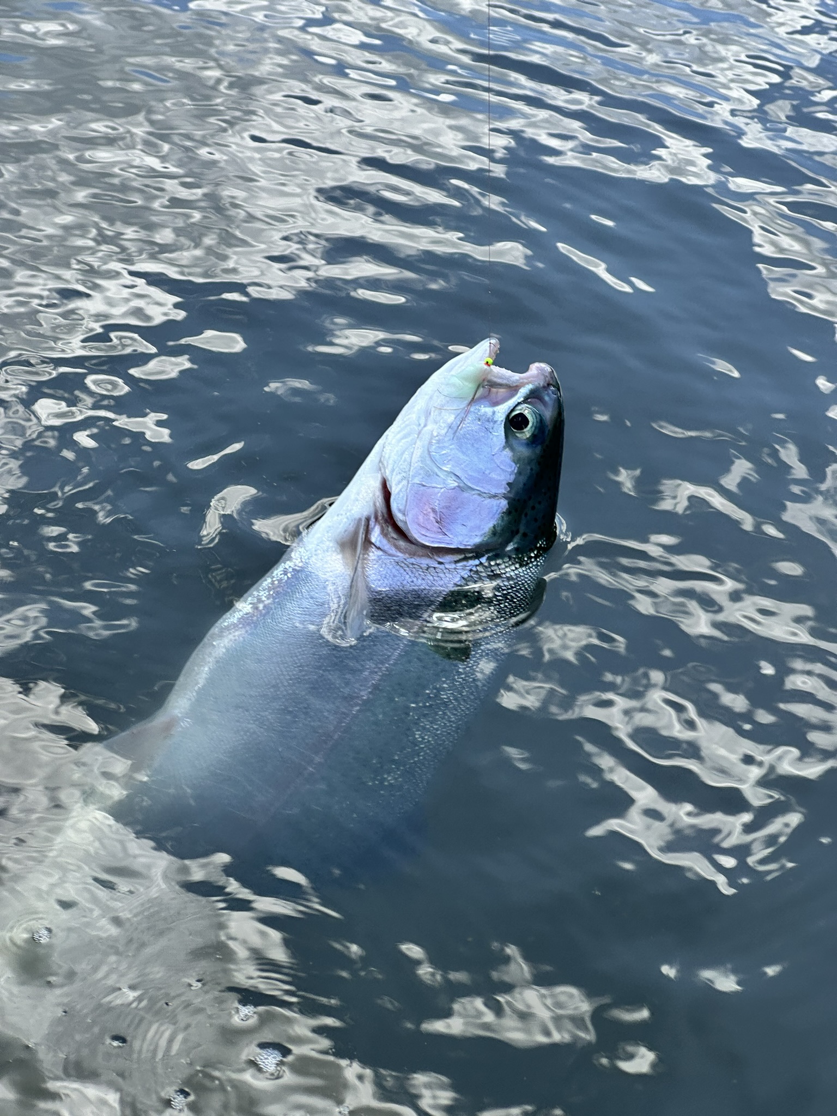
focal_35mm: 77
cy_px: 558
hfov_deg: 19.1
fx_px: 2482
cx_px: 418
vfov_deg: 25.3
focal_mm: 9
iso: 32
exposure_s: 1/268
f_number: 2.8
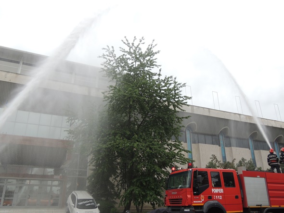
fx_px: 246
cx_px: 142
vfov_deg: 46.8
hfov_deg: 59.9
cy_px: 106
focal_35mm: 30
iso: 100
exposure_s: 1/320
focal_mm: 5.3
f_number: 3.1
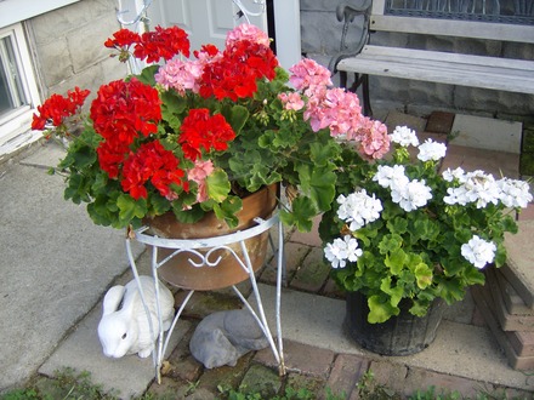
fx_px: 555
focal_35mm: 36
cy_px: 200
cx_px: 267
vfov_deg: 39.7
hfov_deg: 51.4
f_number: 2.8
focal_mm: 6
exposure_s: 1/133
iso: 100
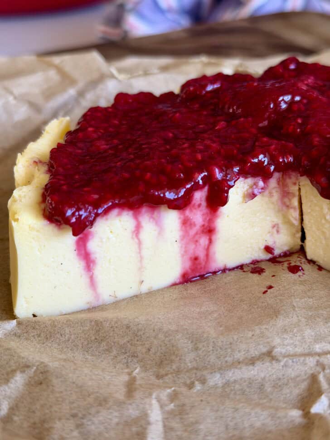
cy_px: 220
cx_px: 165
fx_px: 610
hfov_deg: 30.3
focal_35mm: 48
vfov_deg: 39.7
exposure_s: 1/71
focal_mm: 6.8
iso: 100
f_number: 1.8
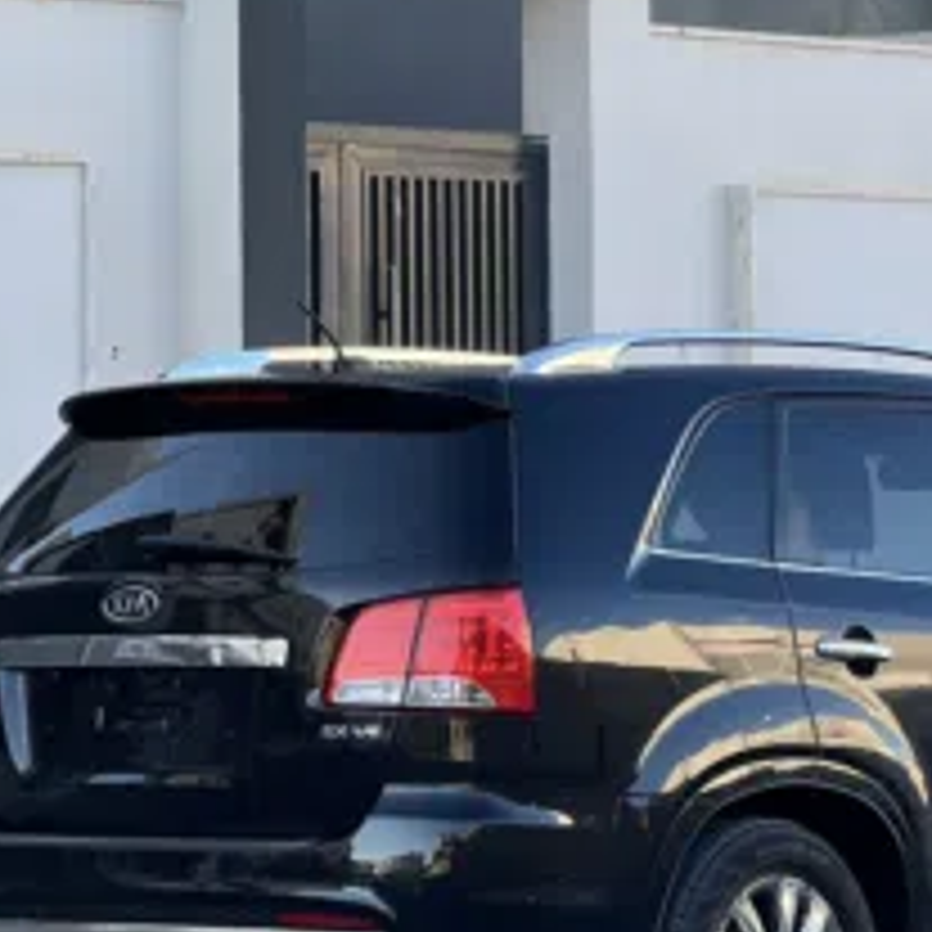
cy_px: 268
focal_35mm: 175
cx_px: 756
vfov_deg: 10.0
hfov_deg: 10.0
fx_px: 5331
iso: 32
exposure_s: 1/121
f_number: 2.8
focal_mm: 9
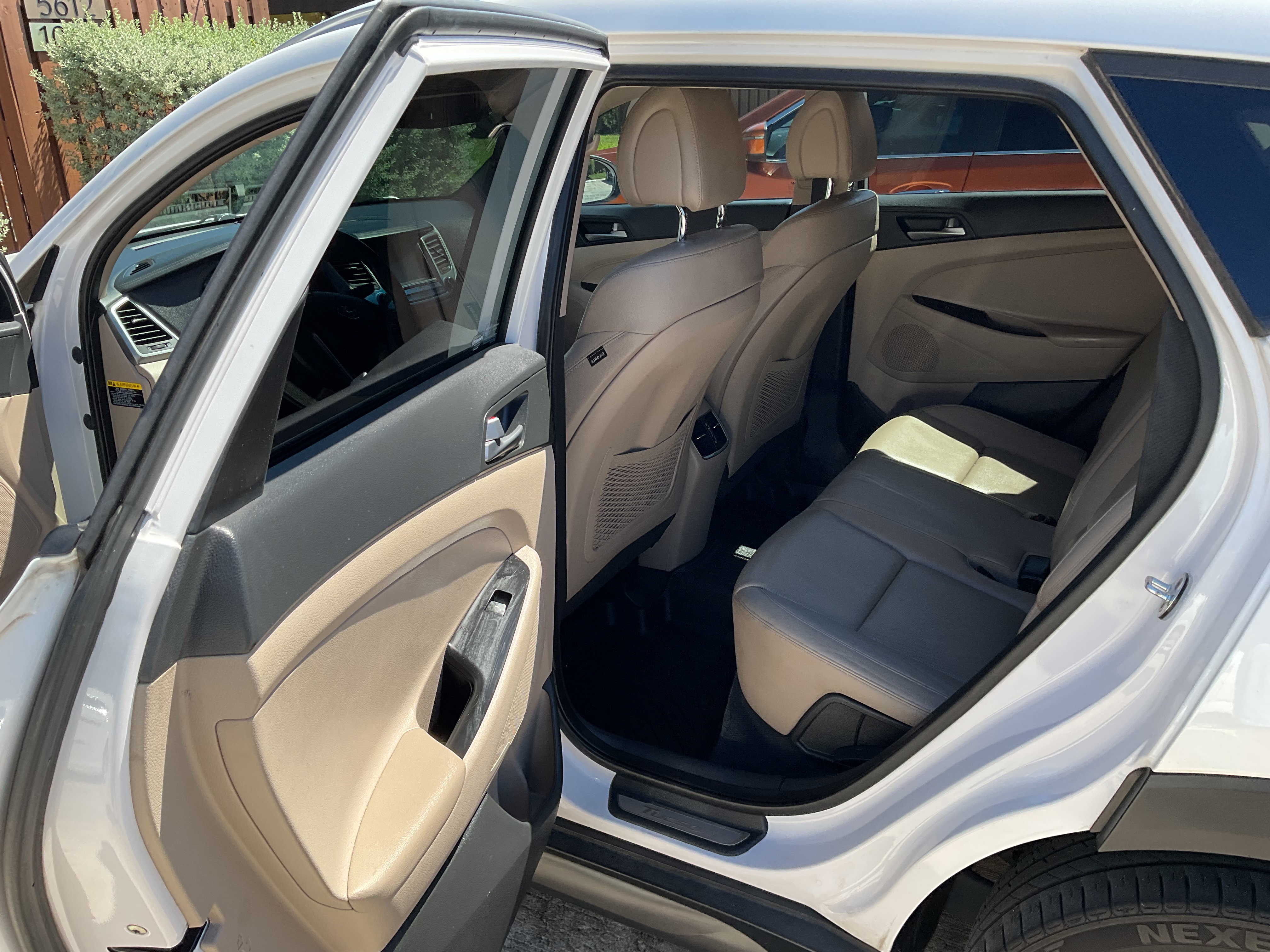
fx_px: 1064
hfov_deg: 61.7
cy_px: 476
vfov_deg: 48.2
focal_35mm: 29
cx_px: 635
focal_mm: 3
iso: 16
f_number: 1.8
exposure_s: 1/519
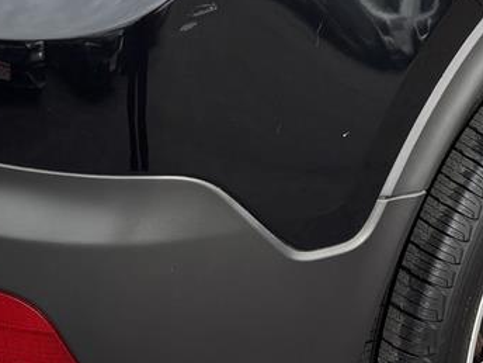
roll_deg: -2.0
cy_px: -153
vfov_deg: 11.8
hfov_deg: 16.3
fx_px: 1688
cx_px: 295
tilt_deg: -17.3
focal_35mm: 121
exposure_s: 1/752
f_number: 1.6
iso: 50
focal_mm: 5.96
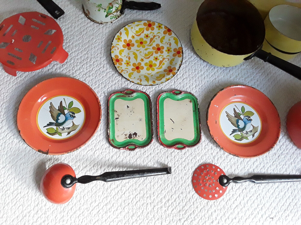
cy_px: 112
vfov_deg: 51.4
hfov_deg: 65.3
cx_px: 150
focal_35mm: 27
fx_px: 235
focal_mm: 2.91
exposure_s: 1/118
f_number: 1.9
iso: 400
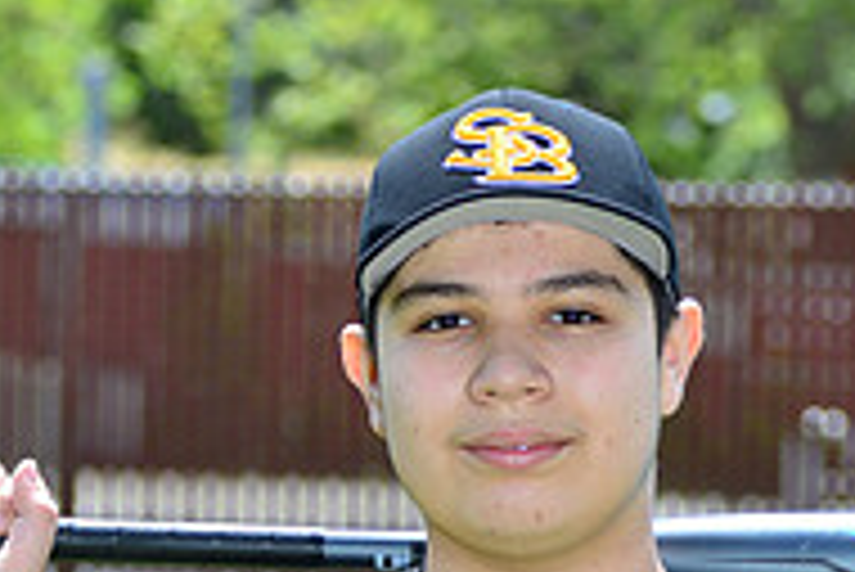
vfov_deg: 4.1
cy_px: 759
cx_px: 500
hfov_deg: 6.1
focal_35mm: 335
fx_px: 7962
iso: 200
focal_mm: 110
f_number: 8
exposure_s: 1/200
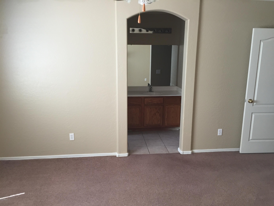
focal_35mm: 29
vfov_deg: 48.2
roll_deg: -0.8
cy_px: 103
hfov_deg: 61.7
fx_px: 230
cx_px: 137
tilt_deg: -13.7
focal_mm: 4.15
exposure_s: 1/30
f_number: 2.2
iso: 40
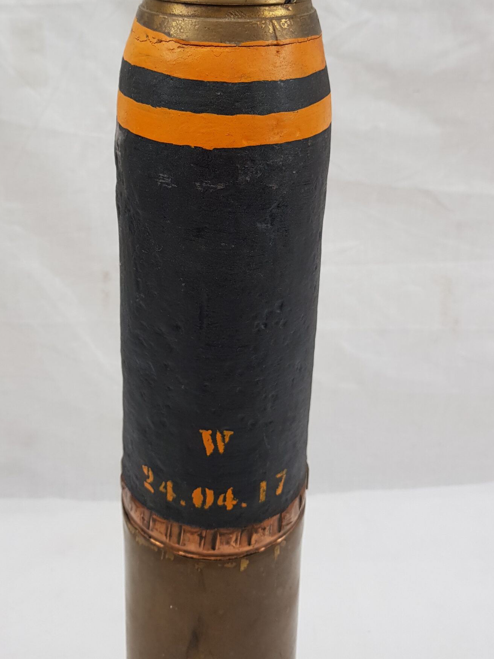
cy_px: 202
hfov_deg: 37.7
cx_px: 217
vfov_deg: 47.9
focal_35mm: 38
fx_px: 723
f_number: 1.7
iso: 64
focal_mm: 4.3
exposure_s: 1/100
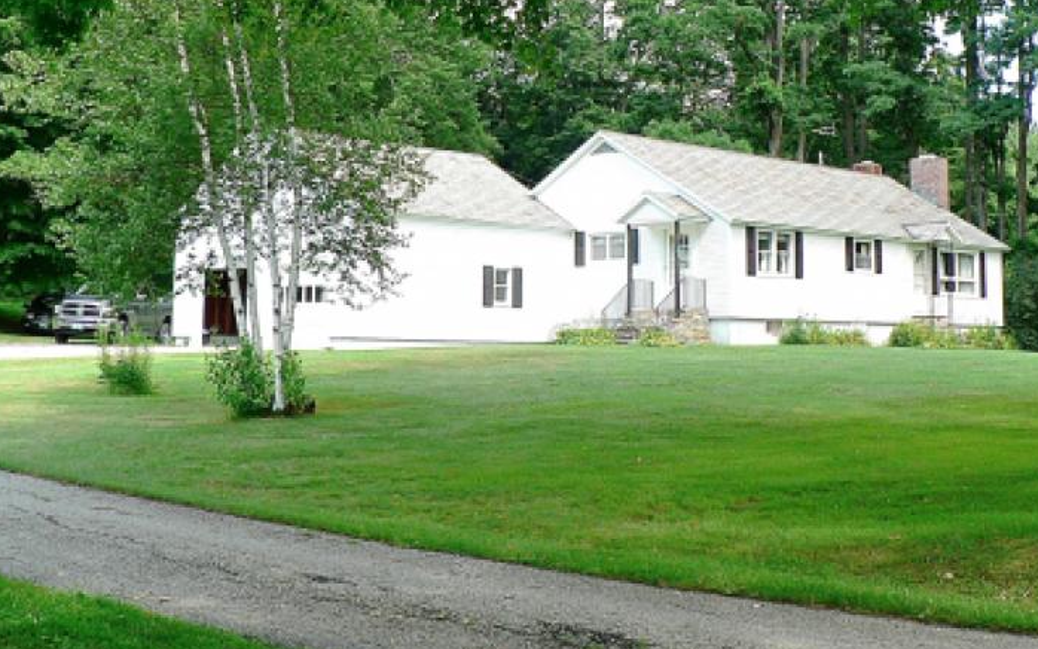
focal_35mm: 56
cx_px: 604
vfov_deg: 22.7
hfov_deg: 36.2
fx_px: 1584
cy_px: 111
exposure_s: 1/125
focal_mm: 6
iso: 80
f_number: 4
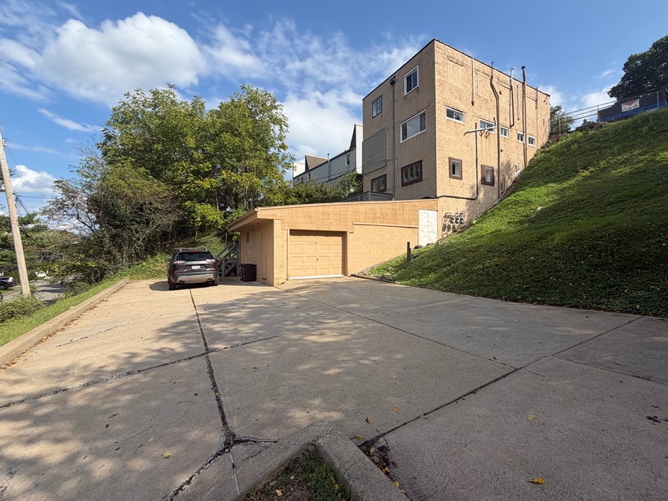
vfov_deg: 78.1
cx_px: 362
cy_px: 245
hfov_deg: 94.3
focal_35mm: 16
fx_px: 309
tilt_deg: +2.7
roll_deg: +1.2
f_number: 2.2
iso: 25
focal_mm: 2.22
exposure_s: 1/770
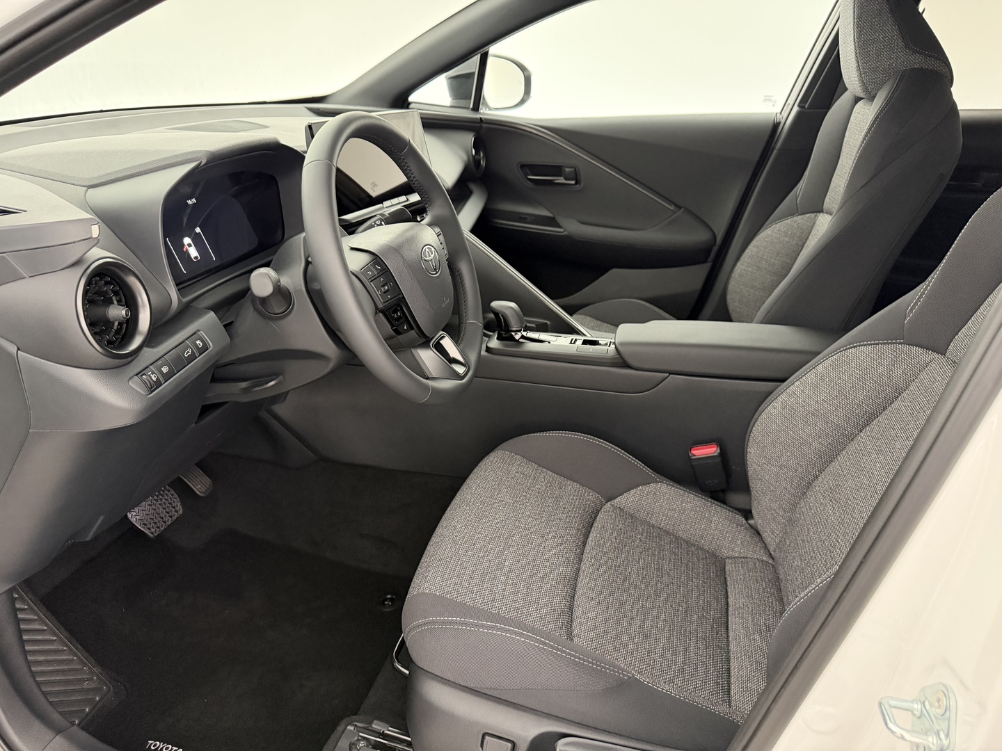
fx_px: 695
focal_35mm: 24
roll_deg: -2.7
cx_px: 501
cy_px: 376
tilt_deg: -23.8
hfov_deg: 71.6
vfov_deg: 56.8
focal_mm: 6.76
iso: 800
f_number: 1.78
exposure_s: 1/33
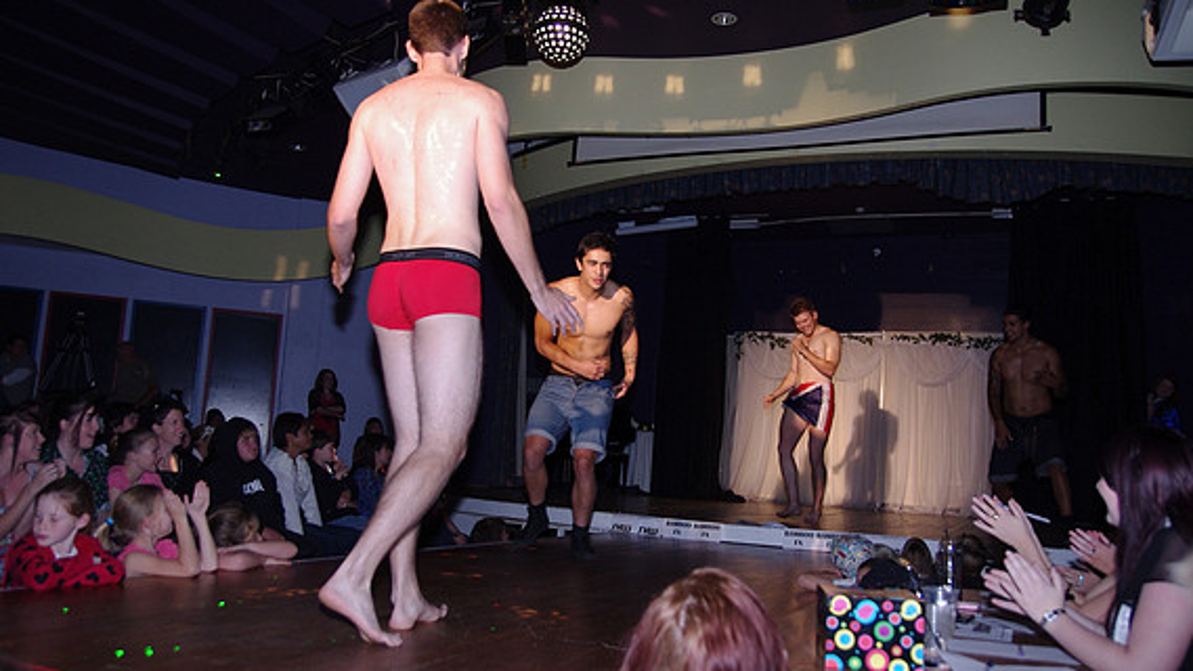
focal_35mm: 32
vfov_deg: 36.7
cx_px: 591
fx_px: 1012
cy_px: 322
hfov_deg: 61.0
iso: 640
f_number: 2.8
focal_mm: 20
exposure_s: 1/180
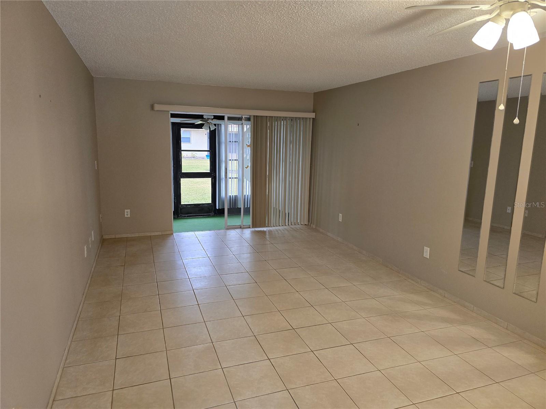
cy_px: 204
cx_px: 273
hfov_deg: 73.9
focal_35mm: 23
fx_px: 363
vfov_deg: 58.9
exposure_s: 1/120
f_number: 1.7
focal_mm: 6.3
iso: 400
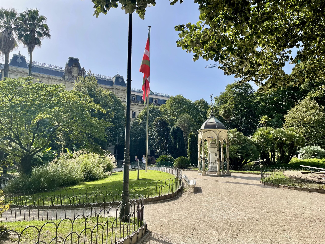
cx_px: 162
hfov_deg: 67.3
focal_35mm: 26
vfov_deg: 53.1
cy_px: 122
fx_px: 244
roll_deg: -0.3
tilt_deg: +8.7
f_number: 1.6
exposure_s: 1/3300
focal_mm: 4.2
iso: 32
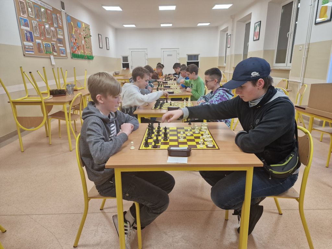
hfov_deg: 73.9
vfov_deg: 58.9
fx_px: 221
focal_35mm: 23
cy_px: 124
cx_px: 166
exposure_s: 1/100
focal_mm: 6.4
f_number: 1.8
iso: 160
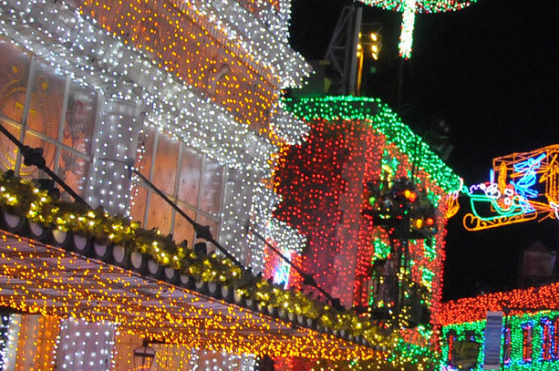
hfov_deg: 23.6
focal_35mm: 74
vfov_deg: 18.4
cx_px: 761
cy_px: 207
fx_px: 1148
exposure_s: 1/60
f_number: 3.5
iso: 2200
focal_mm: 18
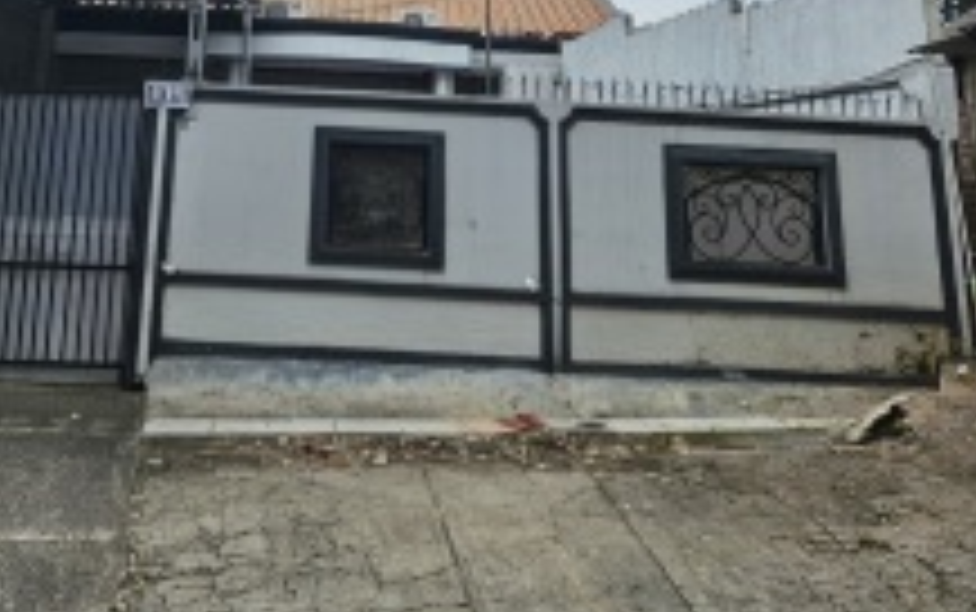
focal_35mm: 45
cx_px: 308
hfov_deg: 43.6
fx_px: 1198
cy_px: -155
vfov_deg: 25.2
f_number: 1.8
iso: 25
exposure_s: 1/5000
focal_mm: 5.4
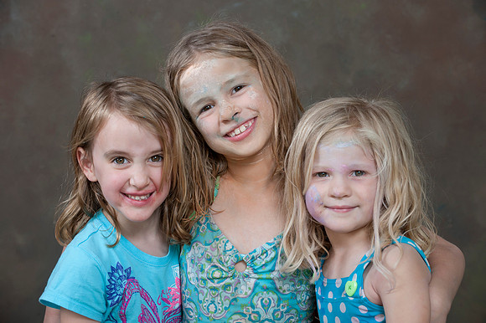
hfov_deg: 18.6
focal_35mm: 110
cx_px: 243
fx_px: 1484
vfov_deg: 12.4
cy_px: 162
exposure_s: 1/160
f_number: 8
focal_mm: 110
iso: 400
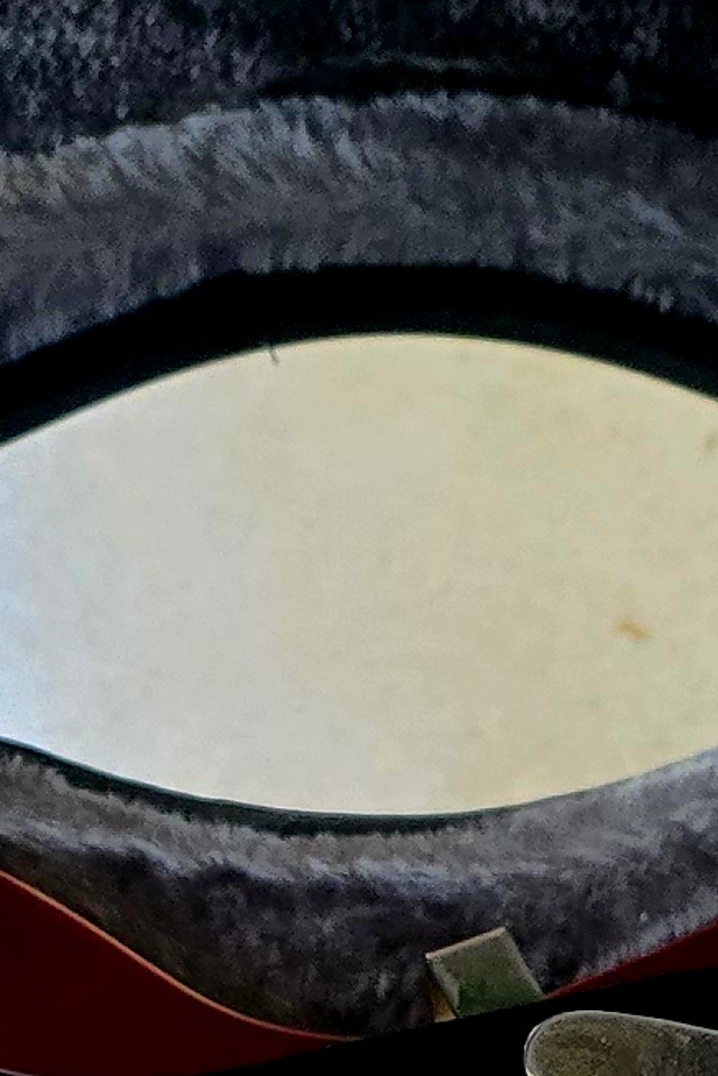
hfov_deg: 9.4
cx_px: 348
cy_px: 2001
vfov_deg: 12.7
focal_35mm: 146
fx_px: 4365
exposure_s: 1/60.2
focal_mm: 6.3
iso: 800
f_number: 1.7
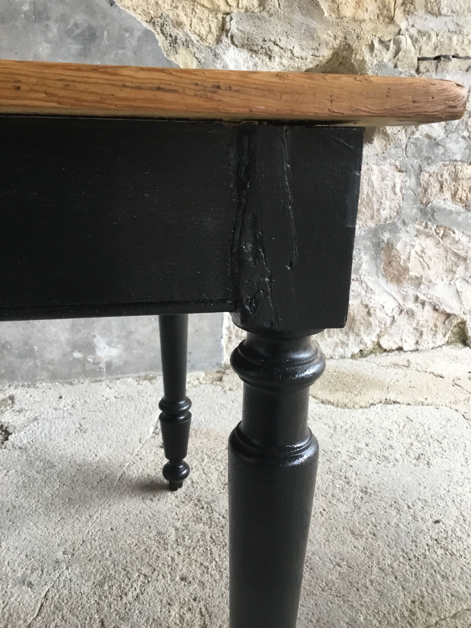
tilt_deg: -19.3
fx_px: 562
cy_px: 314
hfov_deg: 45.4
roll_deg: +0.5
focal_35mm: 31
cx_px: 236
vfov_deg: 58.4
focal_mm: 3.3
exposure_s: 1/33
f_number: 2.4
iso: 50
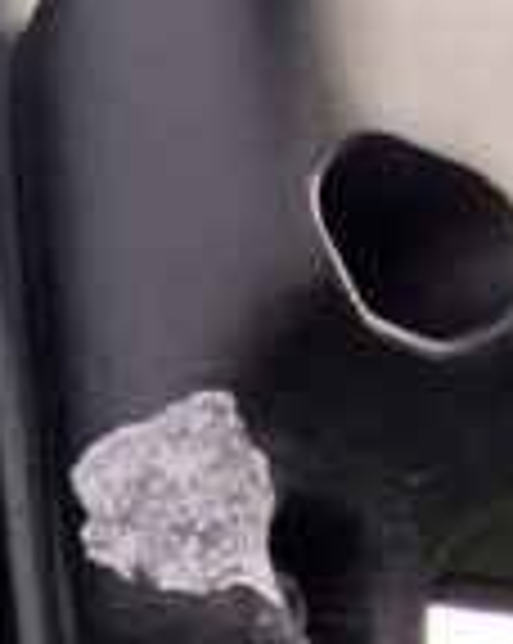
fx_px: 3861
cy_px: 1725
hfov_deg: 7.1
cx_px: -806
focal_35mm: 203
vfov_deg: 8.4
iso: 16
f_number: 1.8
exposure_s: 1/239
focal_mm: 3
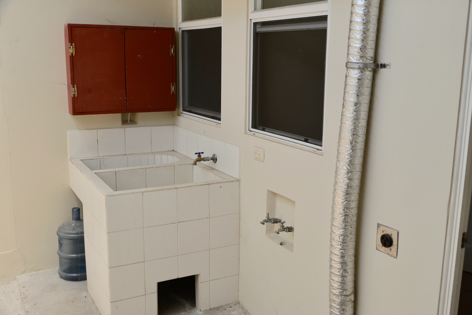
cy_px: 158
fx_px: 472
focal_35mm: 36
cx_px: 236
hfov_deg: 53.1
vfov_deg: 36.9
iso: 280
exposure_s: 1/125
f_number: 5.6
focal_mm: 36
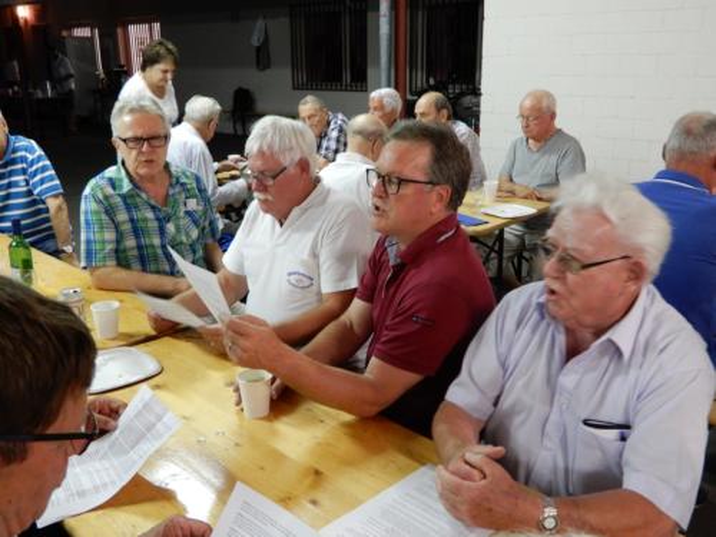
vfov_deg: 40.7
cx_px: 358
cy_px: 268
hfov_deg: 52.6
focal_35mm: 35
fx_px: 724
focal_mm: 6.2
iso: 400
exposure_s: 1/15
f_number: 4
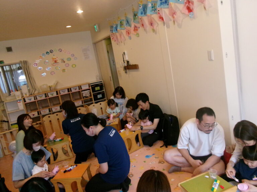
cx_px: 128
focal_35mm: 28
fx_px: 208
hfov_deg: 63.4
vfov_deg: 49.7
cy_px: 96
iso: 787
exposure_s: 1/125
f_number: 3.9
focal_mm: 5.1
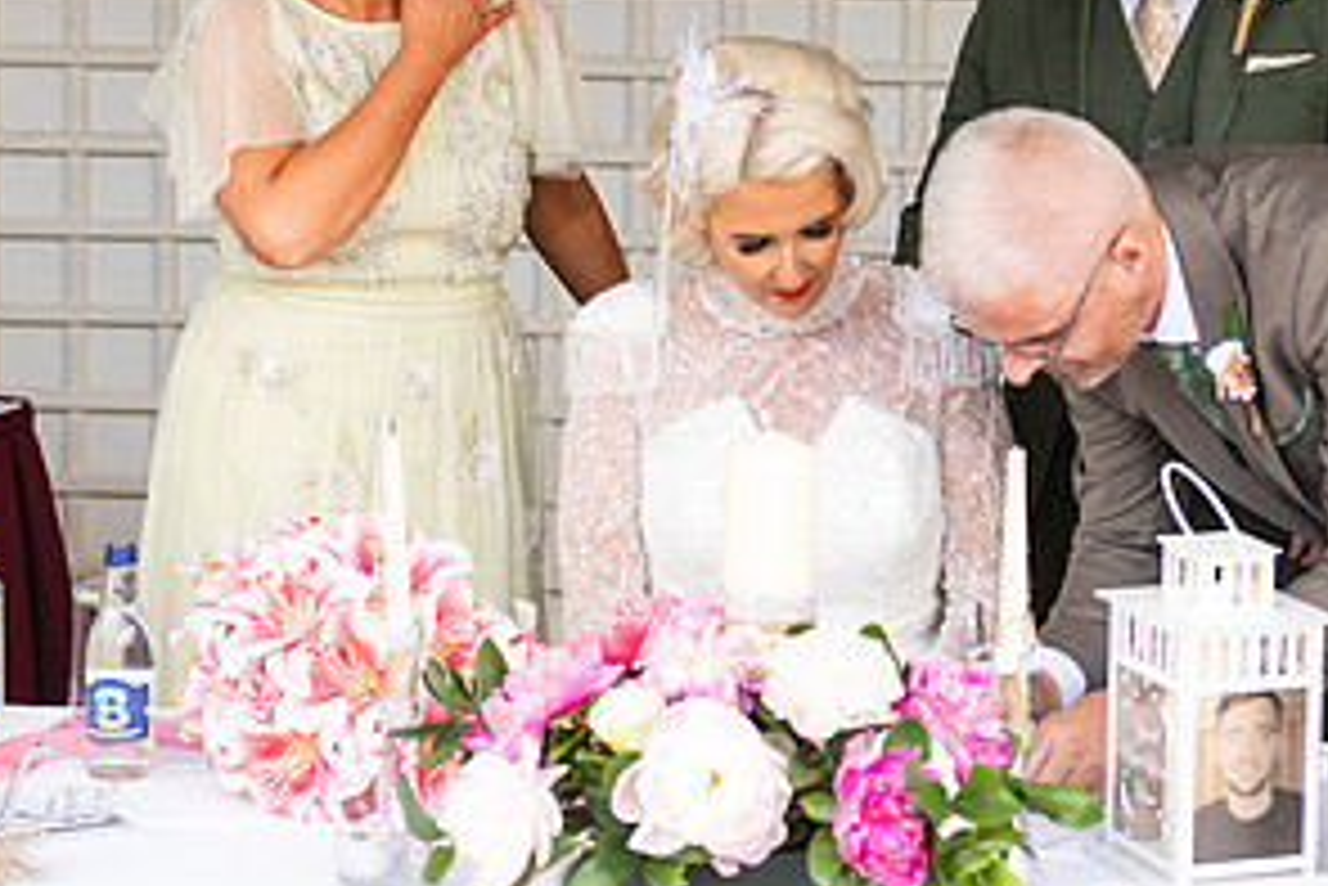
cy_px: 128
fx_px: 4060
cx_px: 662
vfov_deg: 12.4
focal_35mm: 110
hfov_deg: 18.6
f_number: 3.5
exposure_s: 1/160
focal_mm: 56
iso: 200
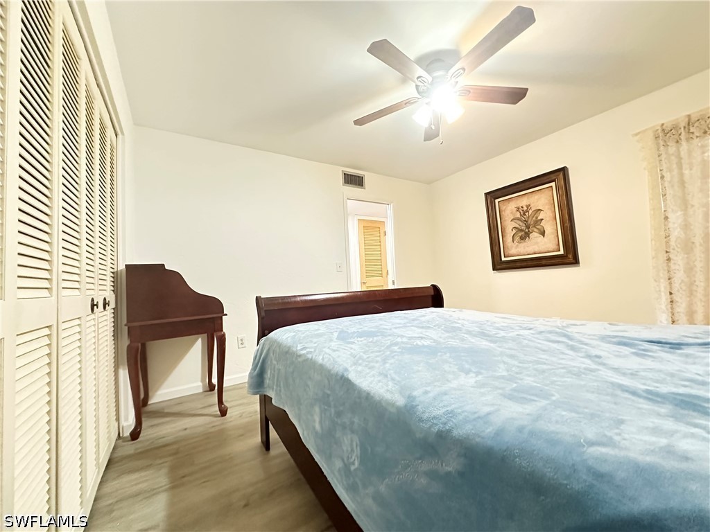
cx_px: 355
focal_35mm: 14
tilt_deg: +3.5
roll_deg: +2.9
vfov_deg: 85.7
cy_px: 266
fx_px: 287
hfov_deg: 102.1
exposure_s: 1/30
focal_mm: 2.22
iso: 1250
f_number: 2.2
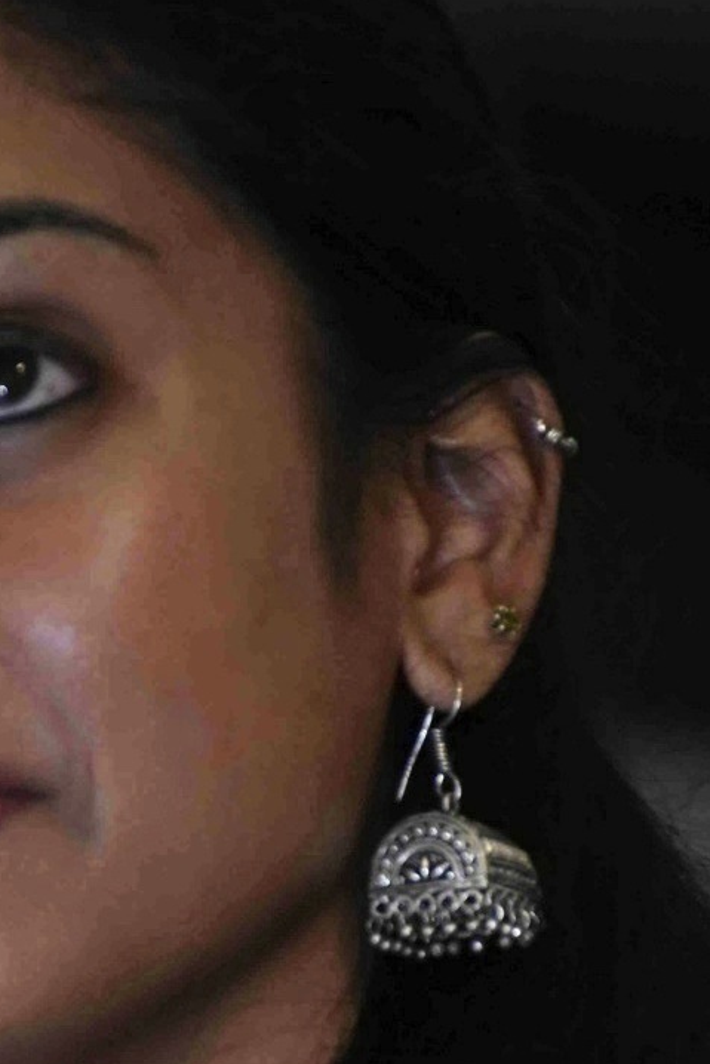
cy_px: 821
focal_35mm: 497
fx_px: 14695
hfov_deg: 2.8
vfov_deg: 4.1
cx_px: 28
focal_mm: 122
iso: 2500
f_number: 5.6
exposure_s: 1/100
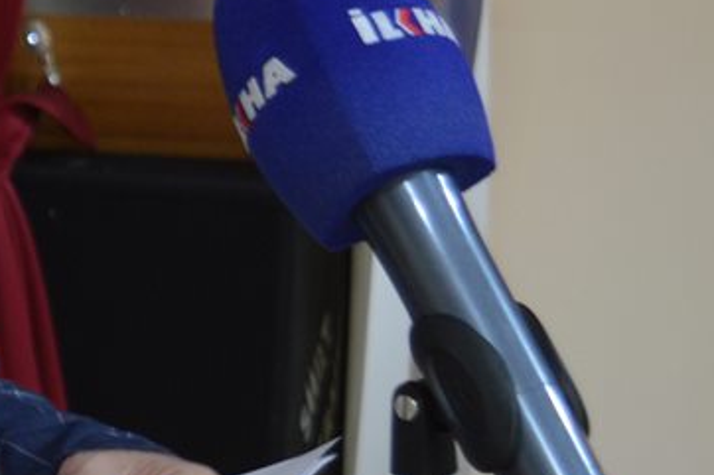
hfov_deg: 13.1
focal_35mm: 147
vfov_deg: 9.3
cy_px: 77
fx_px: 2914
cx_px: -416
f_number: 4
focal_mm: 26
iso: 640
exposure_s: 1/15
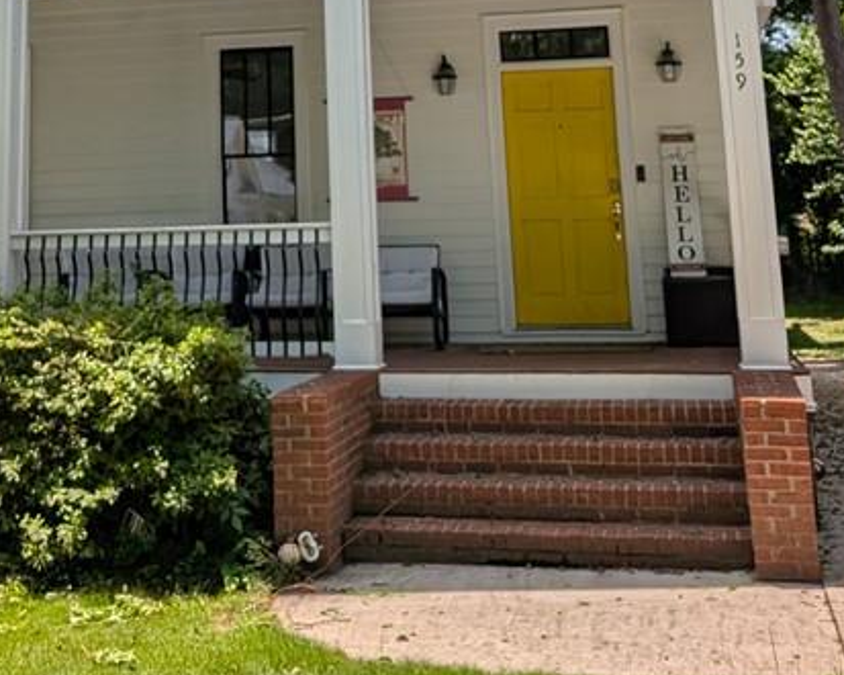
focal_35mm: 58
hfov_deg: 32.1
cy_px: -92
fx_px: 1448
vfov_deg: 24.3
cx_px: 242
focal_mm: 6.9
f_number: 1.68
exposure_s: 1/1212
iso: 20
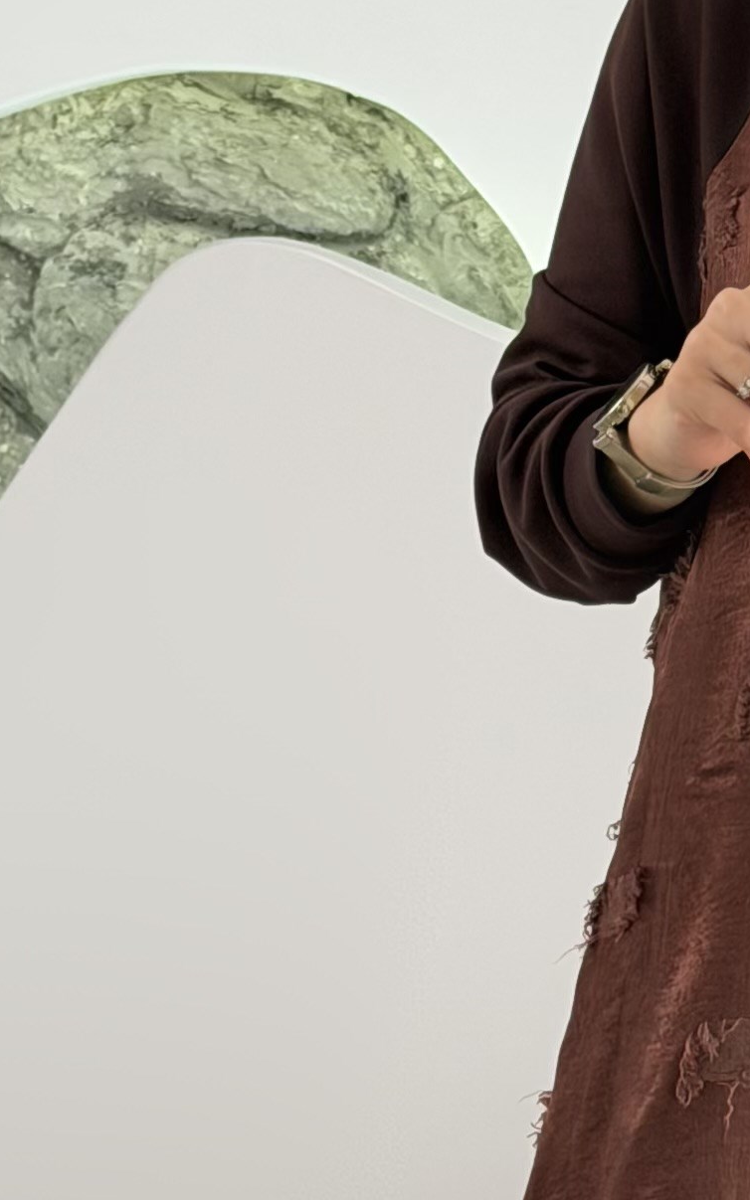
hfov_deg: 7.6
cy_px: 341
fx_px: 5562
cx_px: 889
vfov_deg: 12.3
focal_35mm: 170
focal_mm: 6.76
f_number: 1.78
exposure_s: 1/121
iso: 80
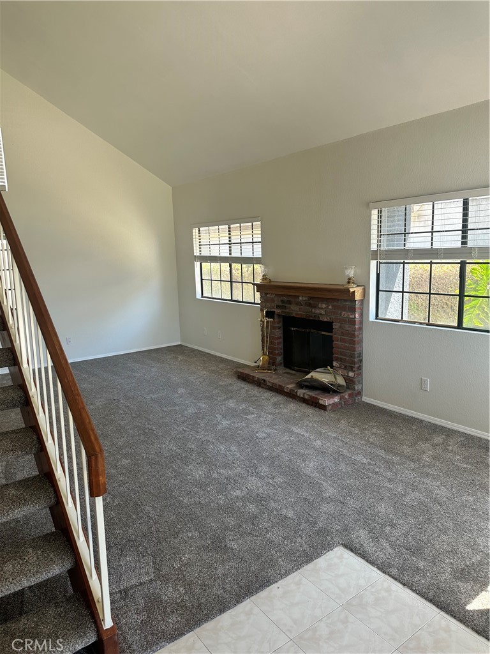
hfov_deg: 56.8
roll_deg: +0.8
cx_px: 245
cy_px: 327
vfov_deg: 71.6
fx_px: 453
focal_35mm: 24
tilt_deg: -7.1
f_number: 1.78
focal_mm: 6.86
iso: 64
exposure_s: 1/121
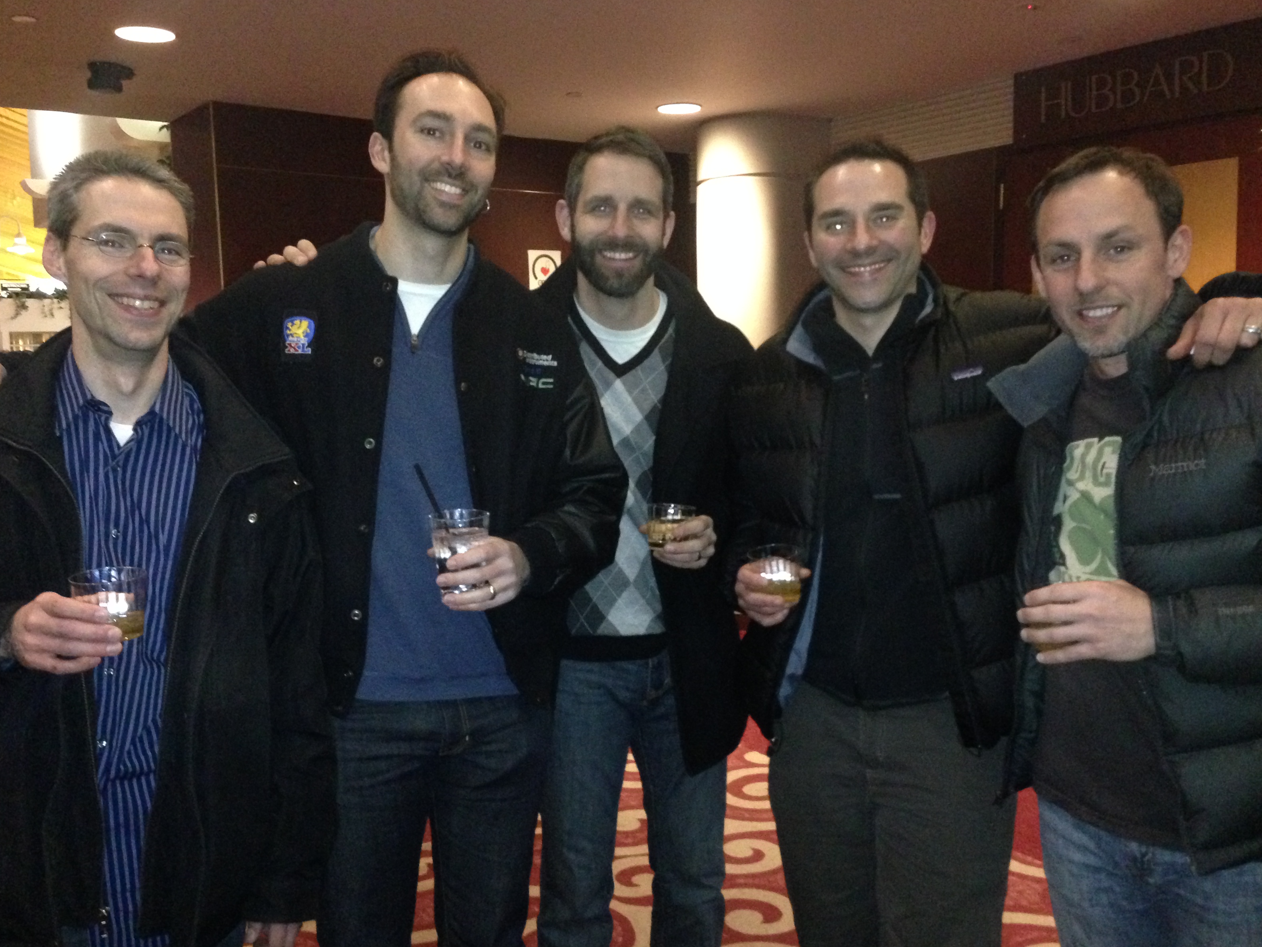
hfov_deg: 53.9
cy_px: 477
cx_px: 613
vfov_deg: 41.8
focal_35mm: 34
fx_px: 1240
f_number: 2.4
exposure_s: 1/16
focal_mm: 4.12
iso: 640
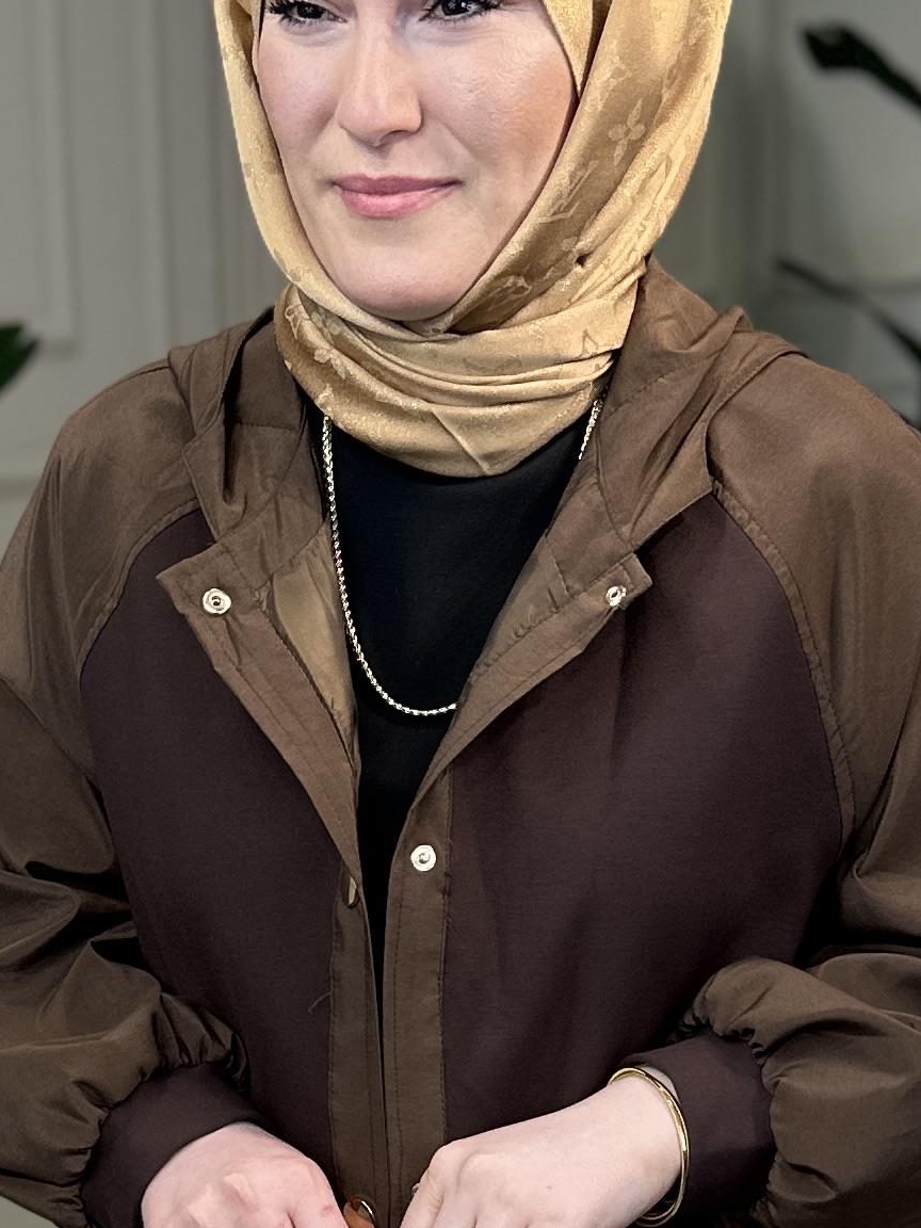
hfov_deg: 17.6
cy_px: 1254
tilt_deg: -20.1
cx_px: 479
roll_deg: +0.1
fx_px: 2980
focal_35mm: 84
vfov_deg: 22.3
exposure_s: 1/980
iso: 80
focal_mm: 6.86
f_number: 1.78
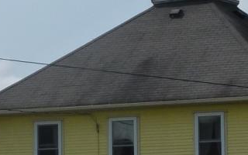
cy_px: 185
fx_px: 2061
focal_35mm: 305
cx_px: 137
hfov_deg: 6.9
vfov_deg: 4.3
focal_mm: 10.3
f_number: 5.6
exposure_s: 1/800
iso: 125
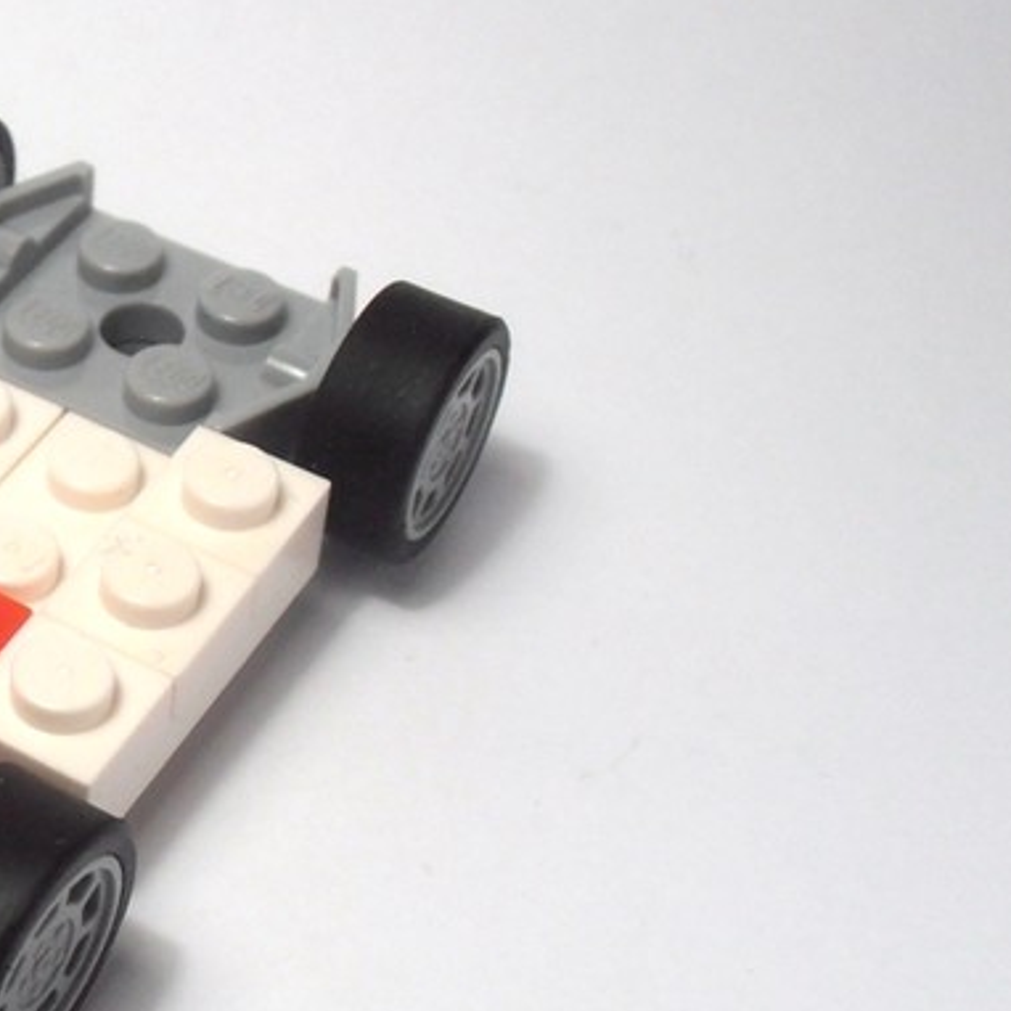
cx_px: -130
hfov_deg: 21.2
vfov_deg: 22.5
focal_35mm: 77
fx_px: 2544
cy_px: 570
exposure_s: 1/125
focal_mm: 6.61
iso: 80
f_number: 3.9
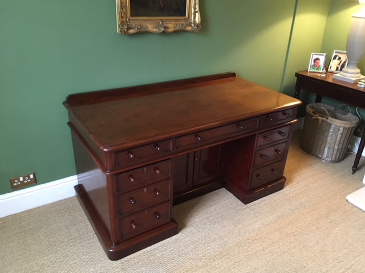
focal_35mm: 29
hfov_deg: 61.7
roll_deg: -1.8
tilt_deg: -25.8
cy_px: 136
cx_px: 182
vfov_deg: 48.2
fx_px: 306
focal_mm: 4.15
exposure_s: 1/17
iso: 400
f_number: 2.2
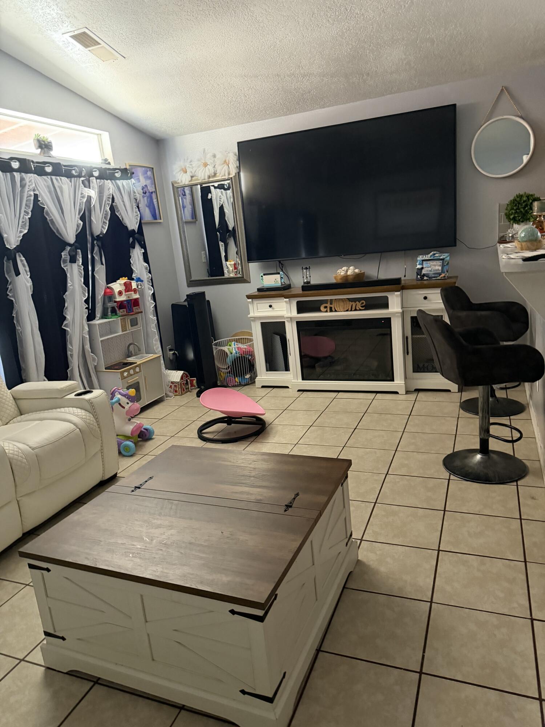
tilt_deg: -12.9
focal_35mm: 24
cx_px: 272
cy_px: 364
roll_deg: +5.7
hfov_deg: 56.8
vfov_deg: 71.6
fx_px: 504
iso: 1000
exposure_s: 1/40
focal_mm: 6.76
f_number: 1.78
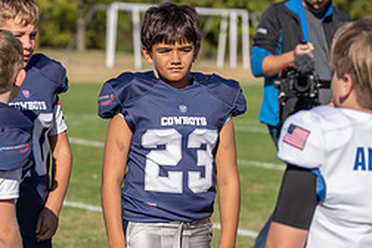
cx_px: 72
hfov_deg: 12.7
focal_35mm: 161
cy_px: 113
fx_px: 1664
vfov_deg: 8.5
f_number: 2.8
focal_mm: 70
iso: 400
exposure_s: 1/8000
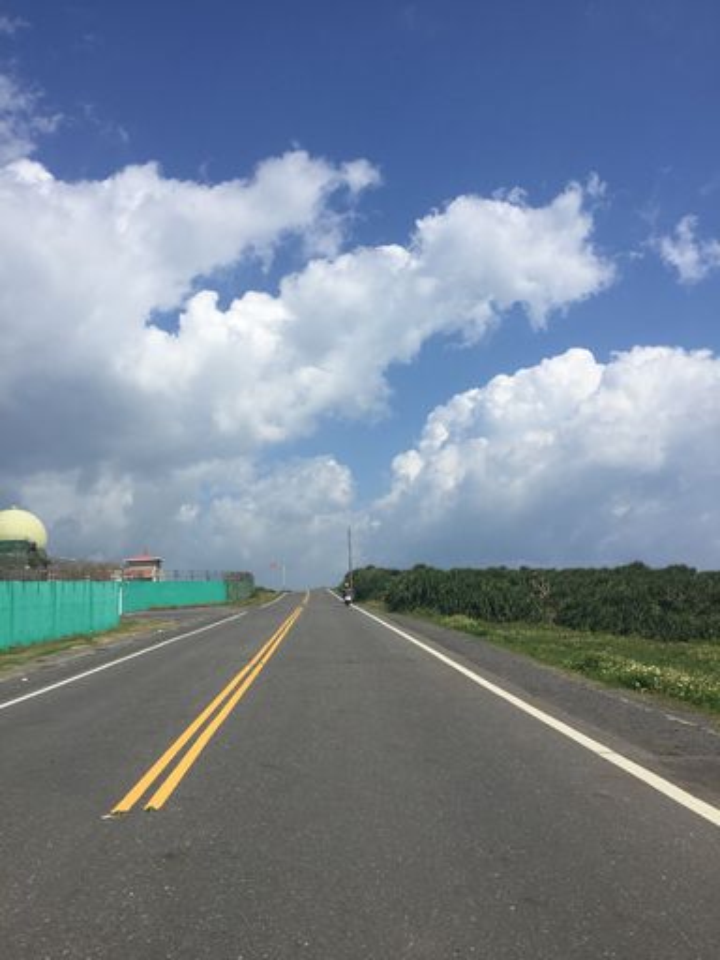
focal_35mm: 29
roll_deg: +0.3
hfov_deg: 48.2
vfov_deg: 61.7
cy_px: 480
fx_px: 804
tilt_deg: +5.1
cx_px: 360
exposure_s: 1/4405
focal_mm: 4.15
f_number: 2.2
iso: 32
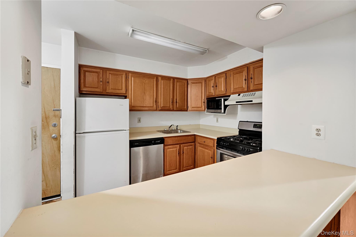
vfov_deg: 81.2
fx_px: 138
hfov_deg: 104.3
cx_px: 178
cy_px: 118
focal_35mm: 14
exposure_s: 1/2
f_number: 9
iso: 320
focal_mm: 14
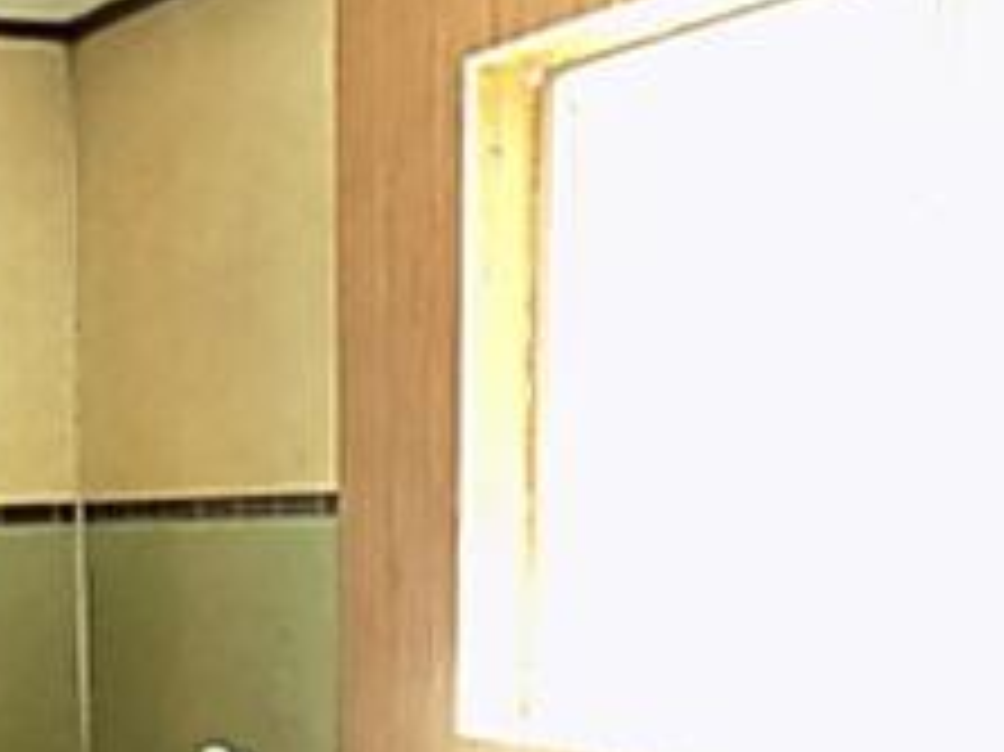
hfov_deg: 26.7
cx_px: -135
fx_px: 1913
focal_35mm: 66
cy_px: 842
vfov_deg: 21.1
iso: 400
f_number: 3.1
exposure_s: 1/30
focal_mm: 4
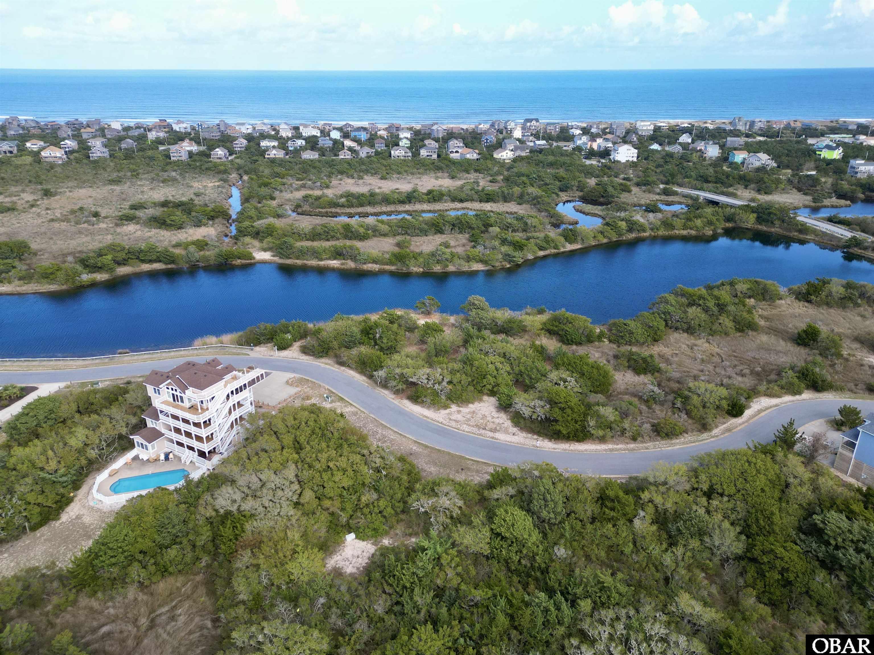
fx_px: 606
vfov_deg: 56.8
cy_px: 328
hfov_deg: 71.6
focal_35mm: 24
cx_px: 437
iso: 100
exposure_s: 1/1000
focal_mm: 6.72
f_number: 1.7
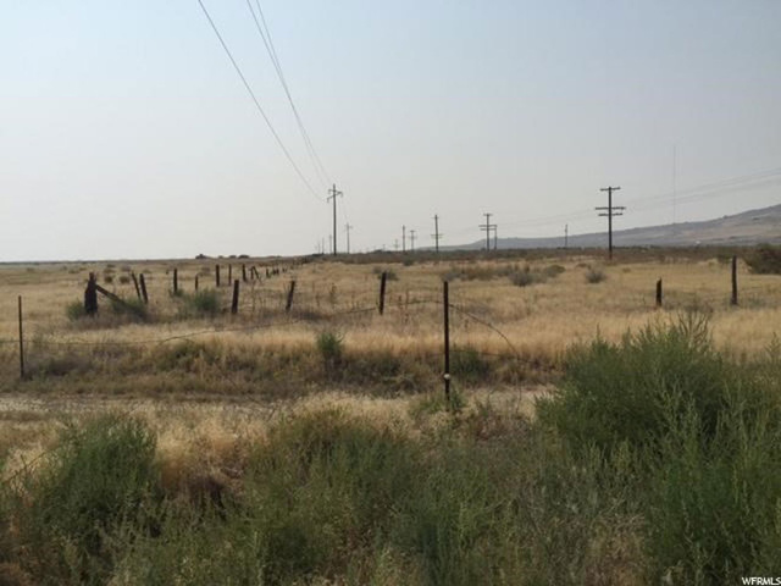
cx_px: 390
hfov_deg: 61.7
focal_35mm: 29
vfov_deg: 48.2
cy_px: 293
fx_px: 654
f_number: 2.2
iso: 32
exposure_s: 1/5650
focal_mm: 4.15
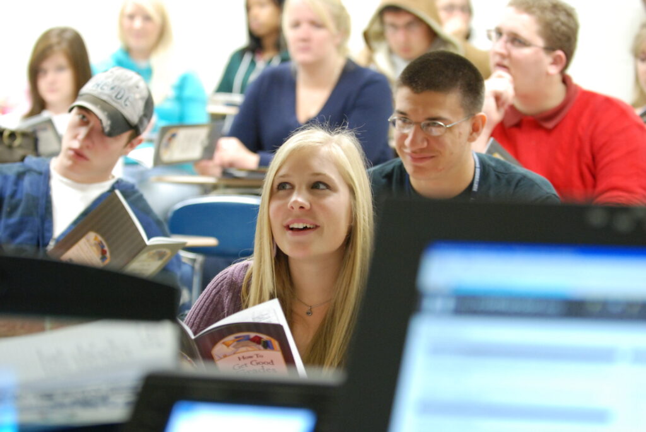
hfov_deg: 19.4
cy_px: 216
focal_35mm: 105
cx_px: 323
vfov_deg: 13.1
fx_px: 1886
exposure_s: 1/40
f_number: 2.8
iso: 1000
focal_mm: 70
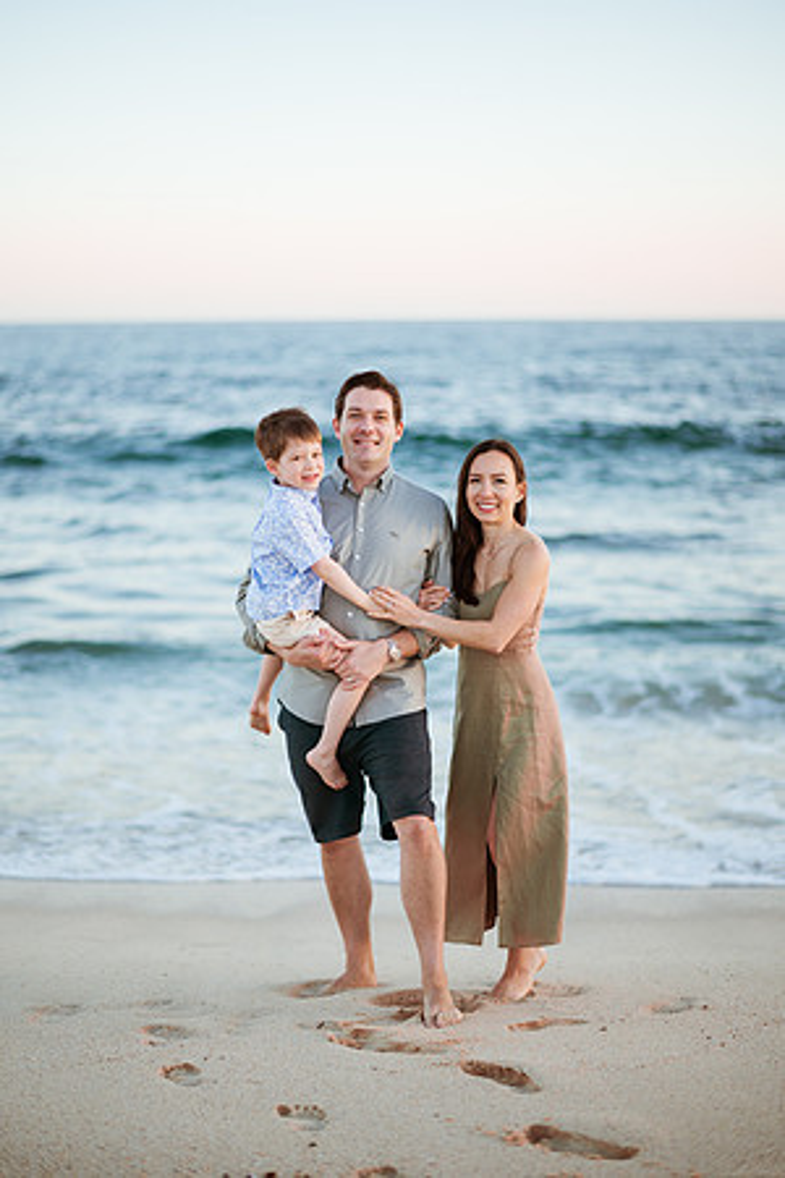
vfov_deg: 34.5
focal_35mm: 58
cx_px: 392
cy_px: 589
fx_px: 1897
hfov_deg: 23.4
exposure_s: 1/800
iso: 100
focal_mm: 58
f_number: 1.4
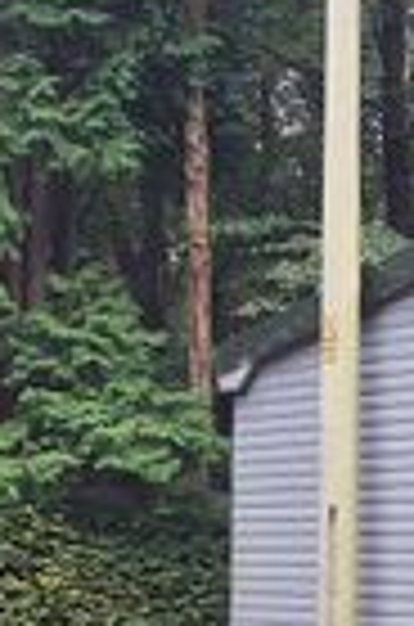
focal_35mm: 69
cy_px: 545
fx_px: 1196
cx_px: 864
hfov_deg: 15.2
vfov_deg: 28.3
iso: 80
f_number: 1.8
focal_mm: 5.54
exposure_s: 1/120
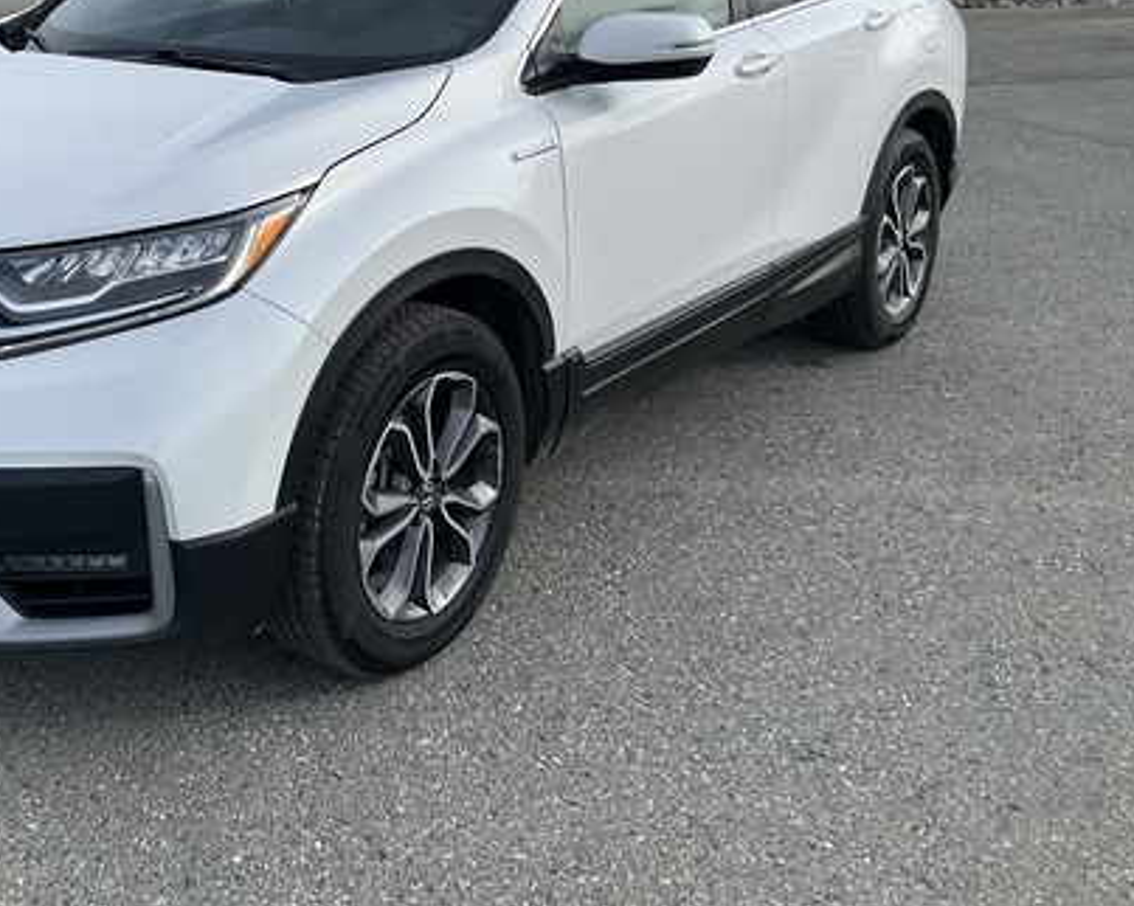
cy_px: 234
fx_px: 1510
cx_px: 293
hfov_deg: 40.1
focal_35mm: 45
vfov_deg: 32.8
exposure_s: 1/1377
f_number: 1.8
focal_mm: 3
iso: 25
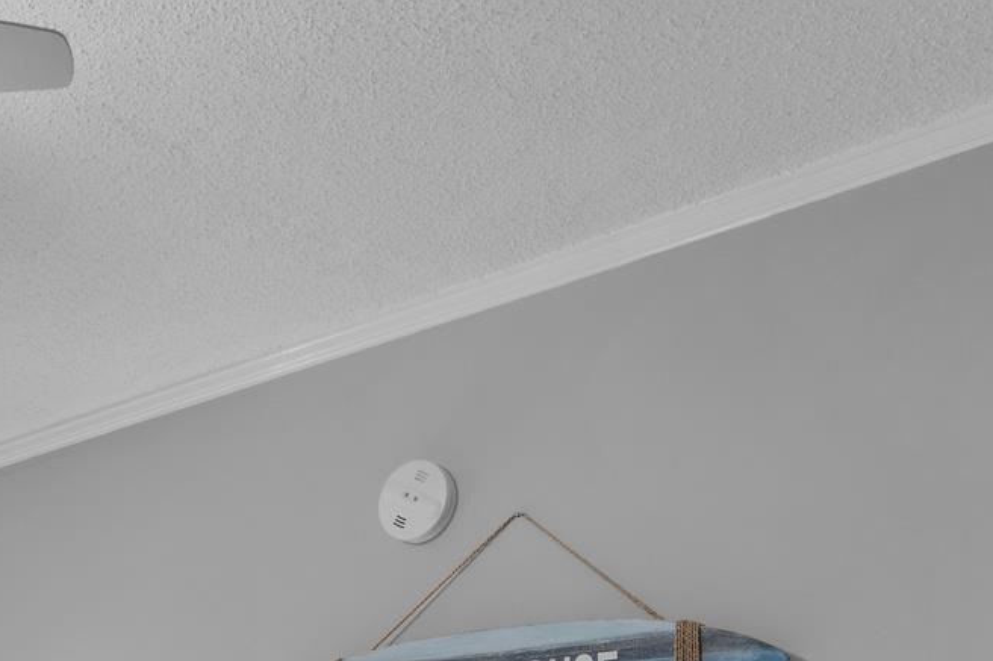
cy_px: 1052
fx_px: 1682
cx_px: 18
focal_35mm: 61
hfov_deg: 30.7
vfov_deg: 18.9
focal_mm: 16
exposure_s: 1/15
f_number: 8
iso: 1250
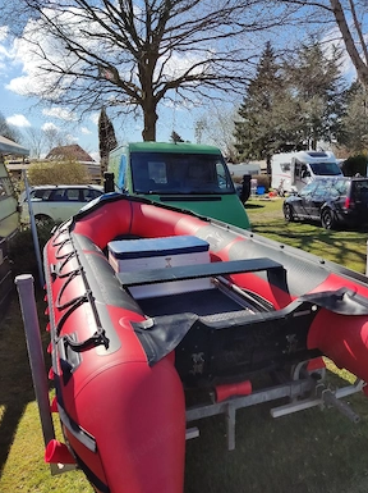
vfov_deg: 67.4
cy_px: 248
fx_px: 369
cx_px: 190
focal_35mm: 26
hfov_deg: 53.0
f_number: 1.79
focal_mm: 4.71
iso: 50
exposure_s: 1/2500
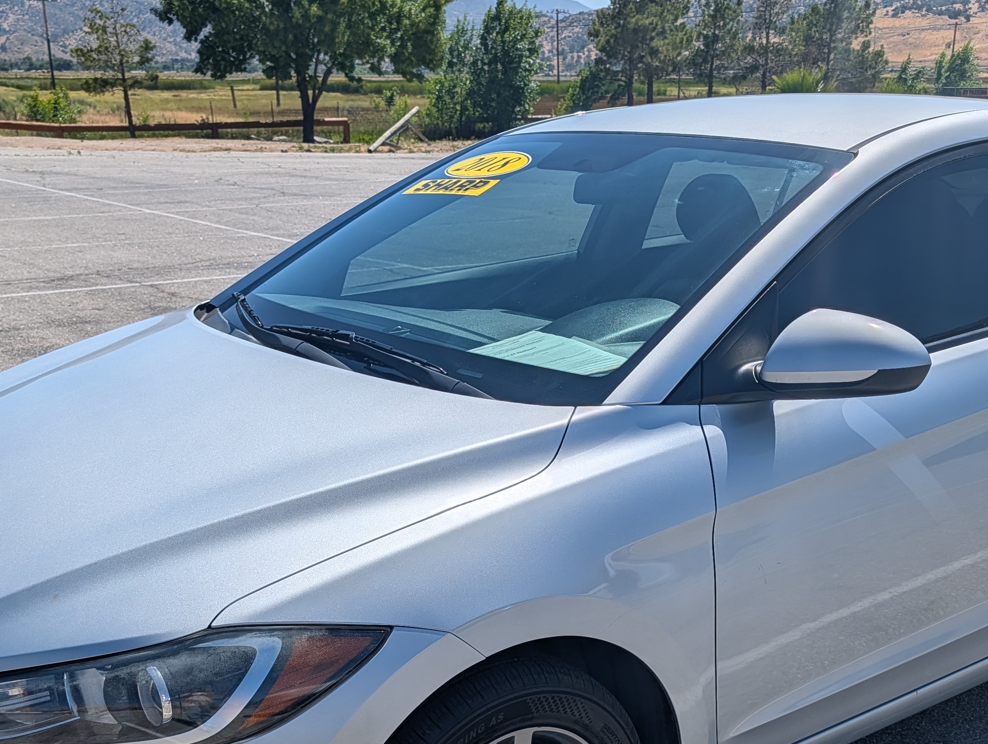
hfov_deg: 42.9
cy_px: 602
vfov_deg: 32.0
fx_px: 1258
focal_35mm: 44
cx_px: 528
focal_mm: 6.9
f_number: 1.68
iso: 21
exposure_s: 1/26316
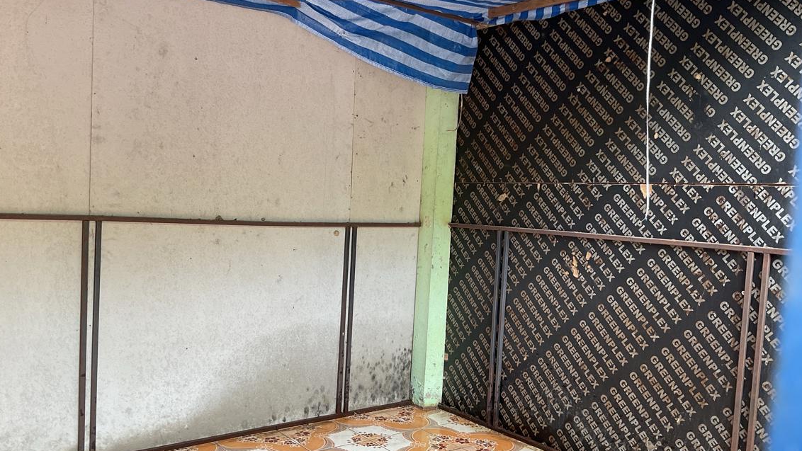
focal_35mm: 32
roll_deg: -1.3
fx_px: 681
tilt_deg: -4.0
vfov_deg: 36.7
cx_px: 401
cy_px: 244
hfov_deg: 61.0
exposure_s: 1/100
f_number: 1.8
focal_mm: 3
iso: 40
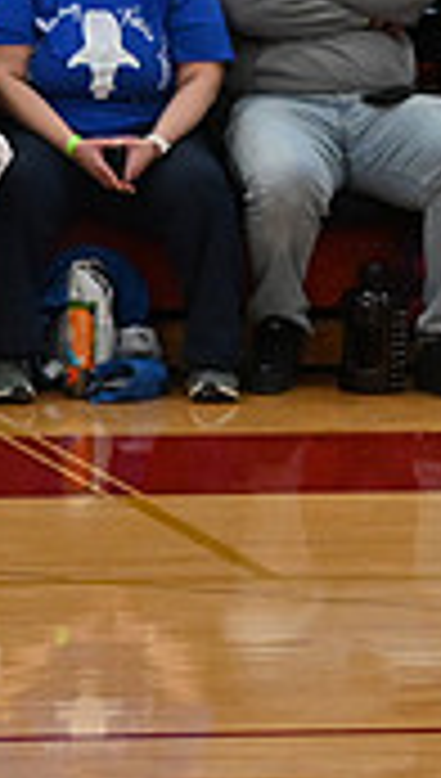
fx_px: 11952
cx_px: -810
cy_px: 501
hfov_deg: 2.1
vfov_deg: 3.7
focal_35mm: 578
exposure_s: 1/400
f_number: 4
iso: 5000
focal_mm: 110
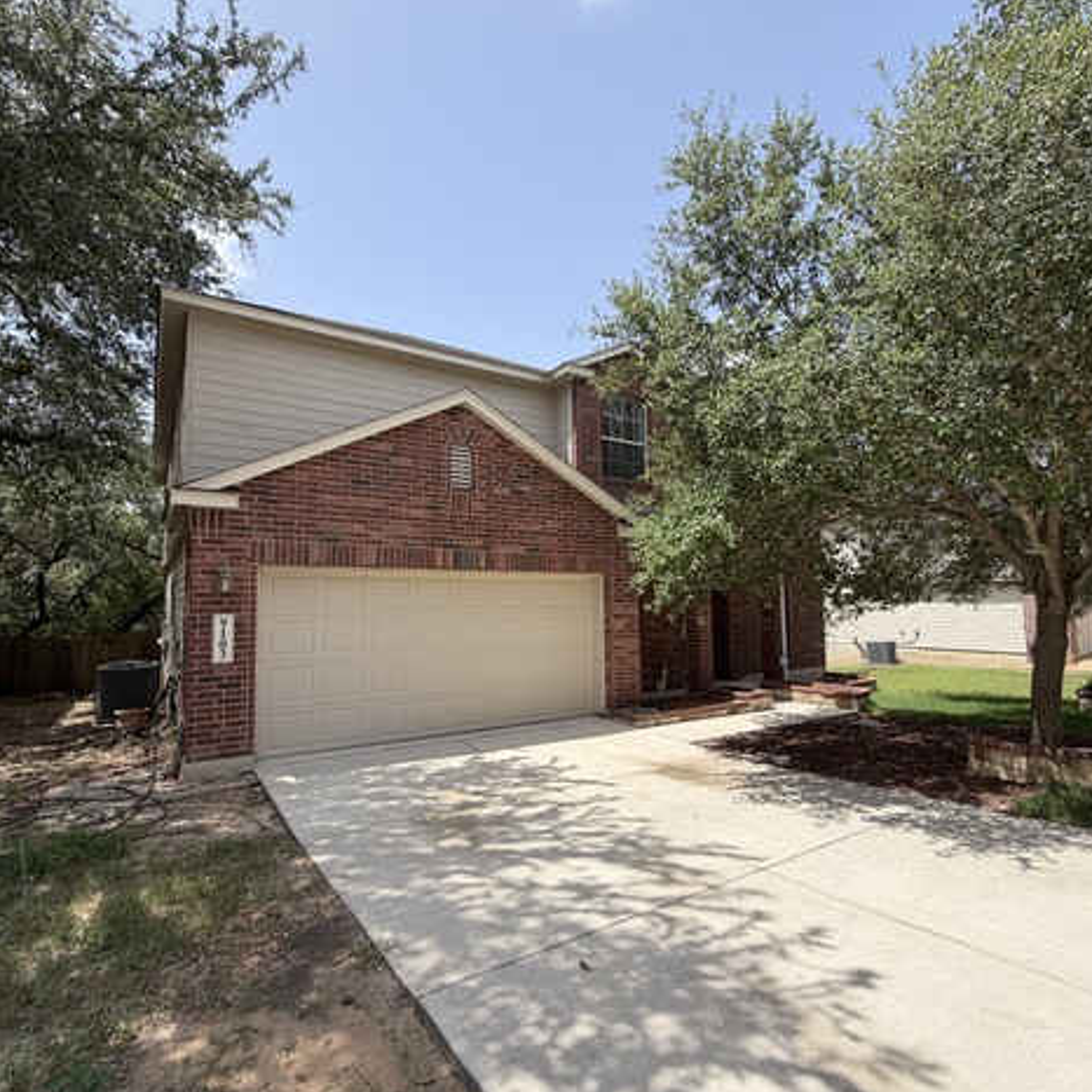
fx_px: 607
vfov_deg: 84.0
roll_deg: +0.3
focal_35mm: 17
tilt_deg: +4.3
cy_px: 558
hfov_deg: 83.9
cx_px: 520
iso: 32
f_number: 2.2
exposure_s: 1/770
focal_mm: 2.22
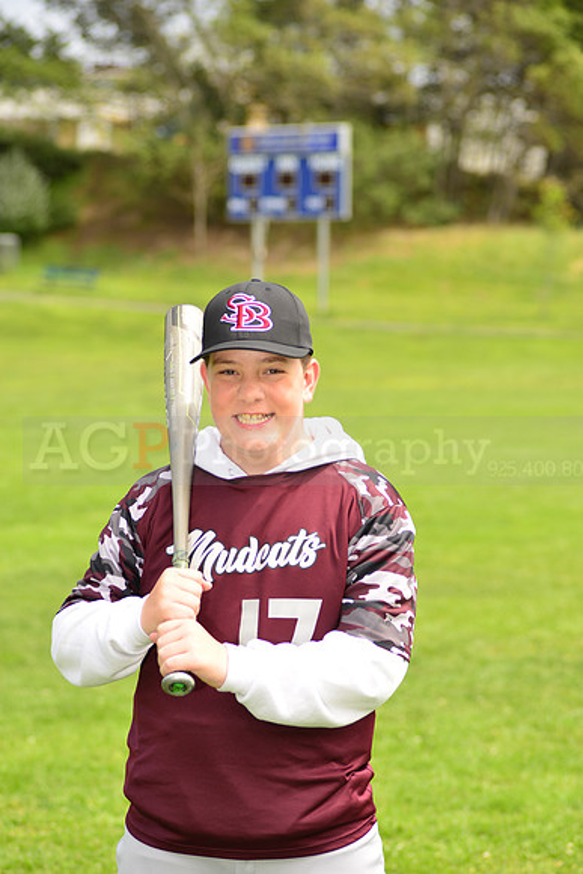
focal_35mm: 110
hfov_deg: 12.5
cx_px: 292
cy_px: 437
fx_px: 2670
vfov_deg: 18.6
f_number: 5
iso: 100
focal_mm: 110
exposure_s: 1/250
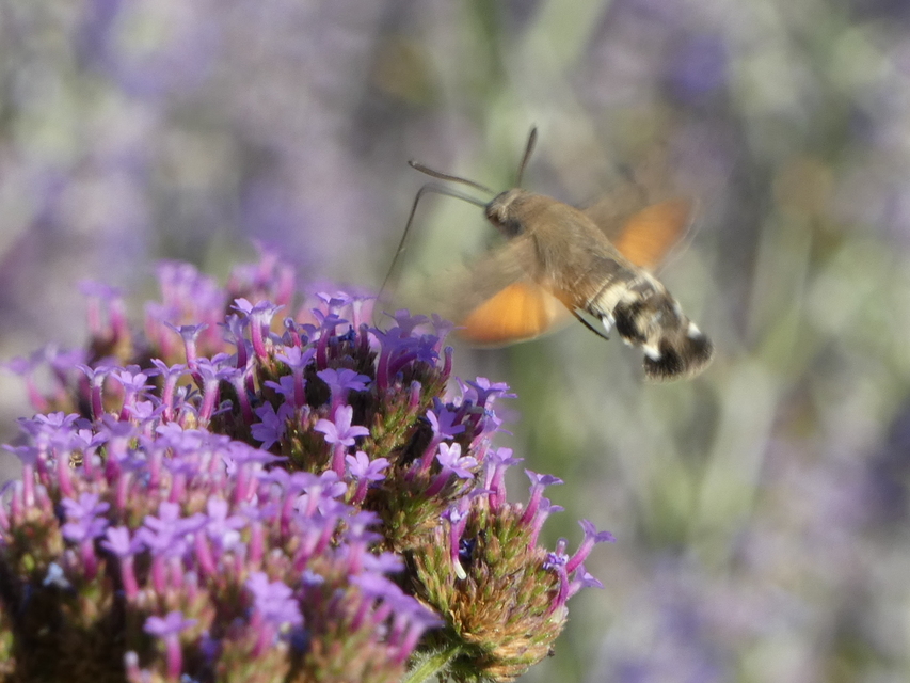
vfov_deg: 3.5
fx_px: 11253
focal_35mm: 428
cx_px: 455
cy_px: 342
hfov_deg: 4.6
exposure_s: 1/100
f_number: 5.6
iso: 100
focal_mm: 76.7
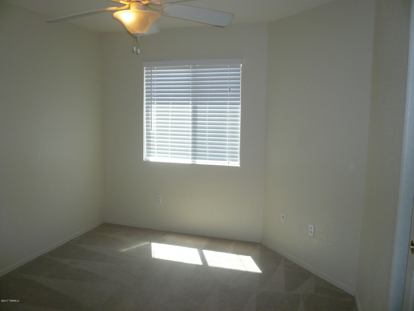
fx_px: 335
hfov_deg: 63.4
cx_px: 207
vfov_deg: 49.7
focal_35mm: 28
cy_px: 156
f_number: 2.8
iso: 100
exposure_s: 1/125
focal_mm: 4.6
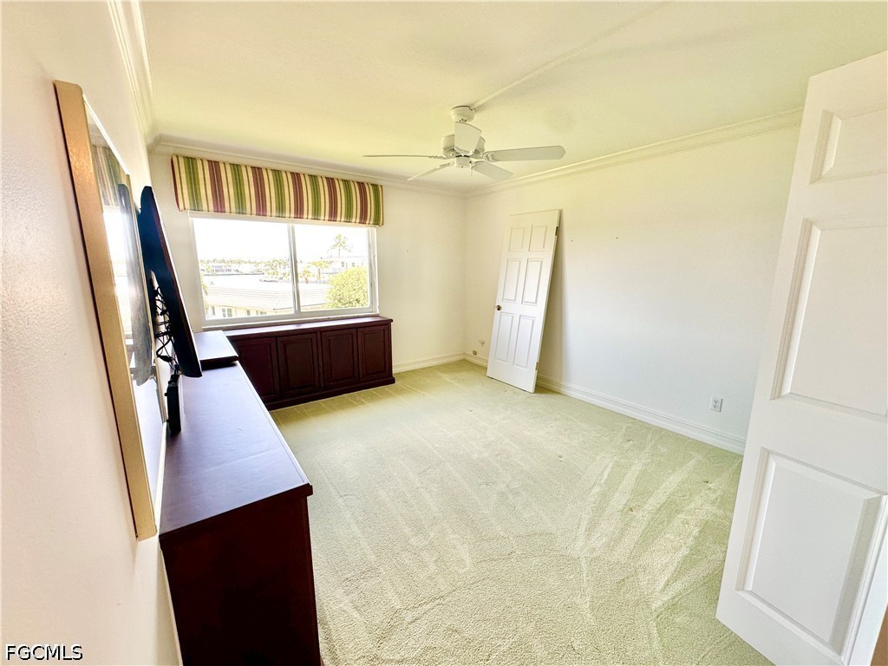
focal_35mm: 14
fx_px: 359
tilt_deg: -11.0
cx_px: 444
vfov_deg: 85.7
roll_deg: -0.7
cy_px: 333
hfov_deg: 102.1
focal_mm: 2.22
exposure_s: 1/120
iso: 100
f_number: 2.2
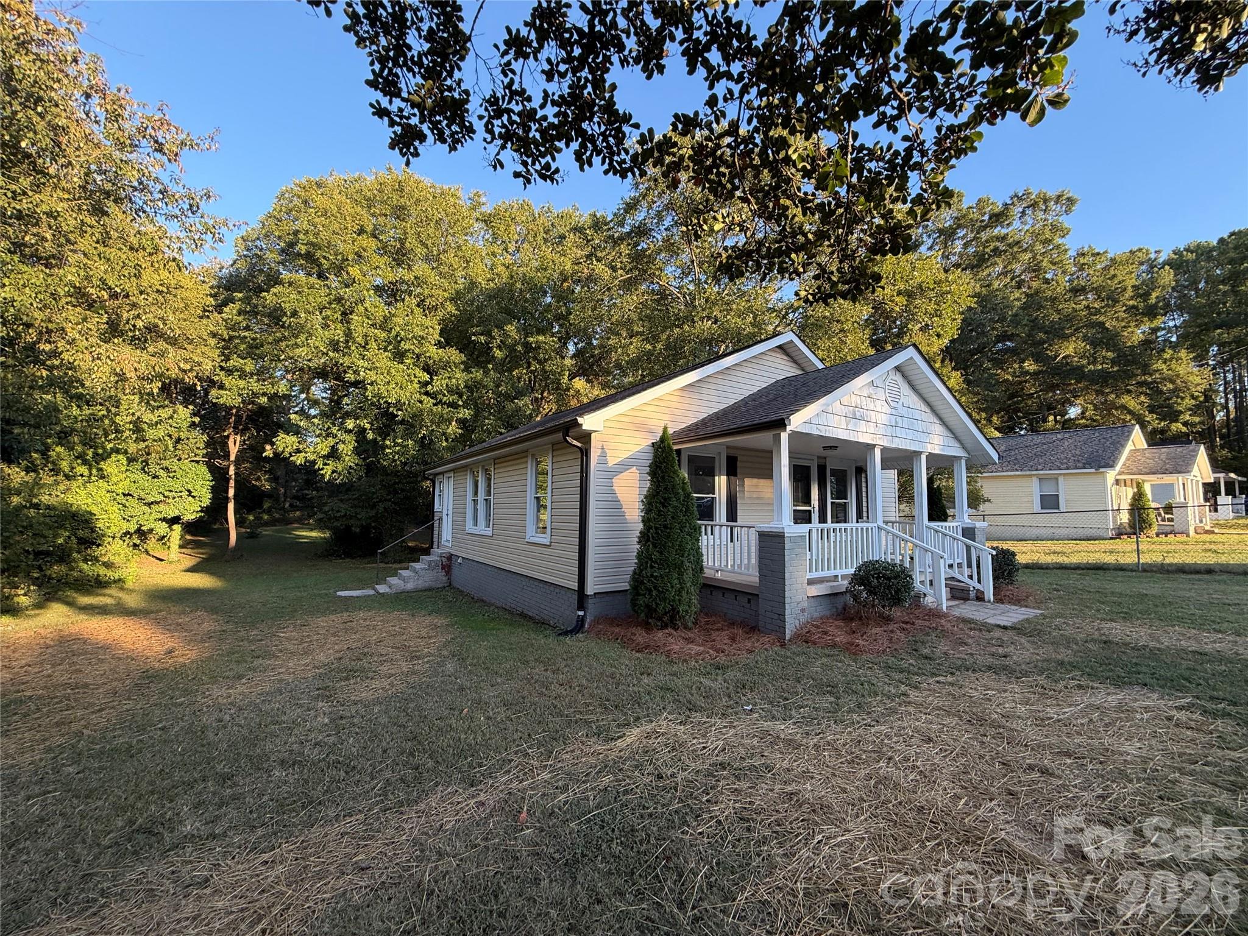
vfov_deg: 85.7
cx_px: 624
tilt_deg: +4.3
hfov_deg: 102.1
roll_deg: -0.1
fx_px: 505
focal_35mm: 14
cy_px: 468
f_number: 2.2
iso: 50
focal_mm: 2.22
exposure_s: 1/164
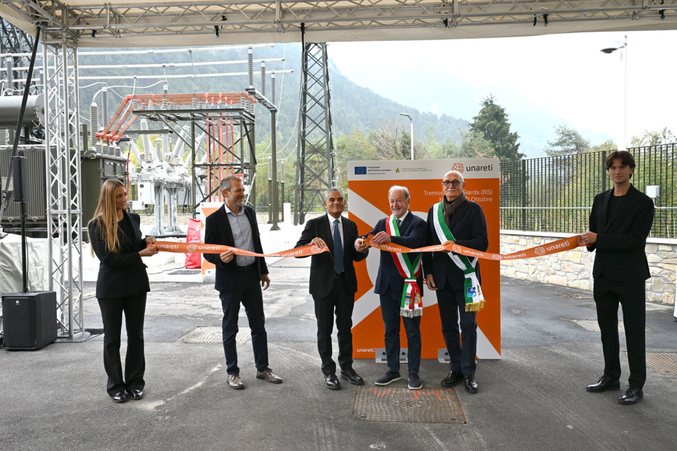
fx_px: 564
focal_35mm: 30
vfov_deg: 43.6
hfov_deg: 61.9
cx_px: 338
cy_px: 226
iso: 500
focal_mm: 30
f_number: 8
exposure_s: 1/125
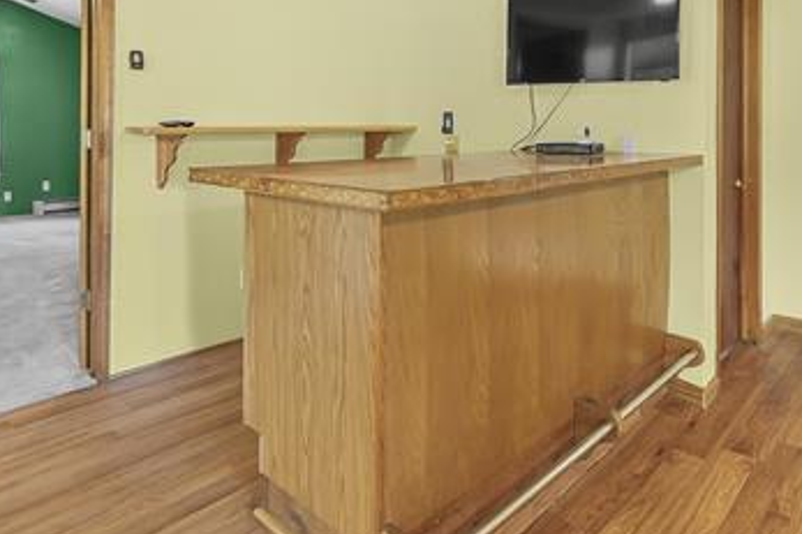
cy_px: 117
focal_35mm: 24
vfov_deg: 50.3
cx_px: 384
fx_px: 534
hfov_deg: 73.7
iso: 2000
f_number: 9
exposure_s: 1/4
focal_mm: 13
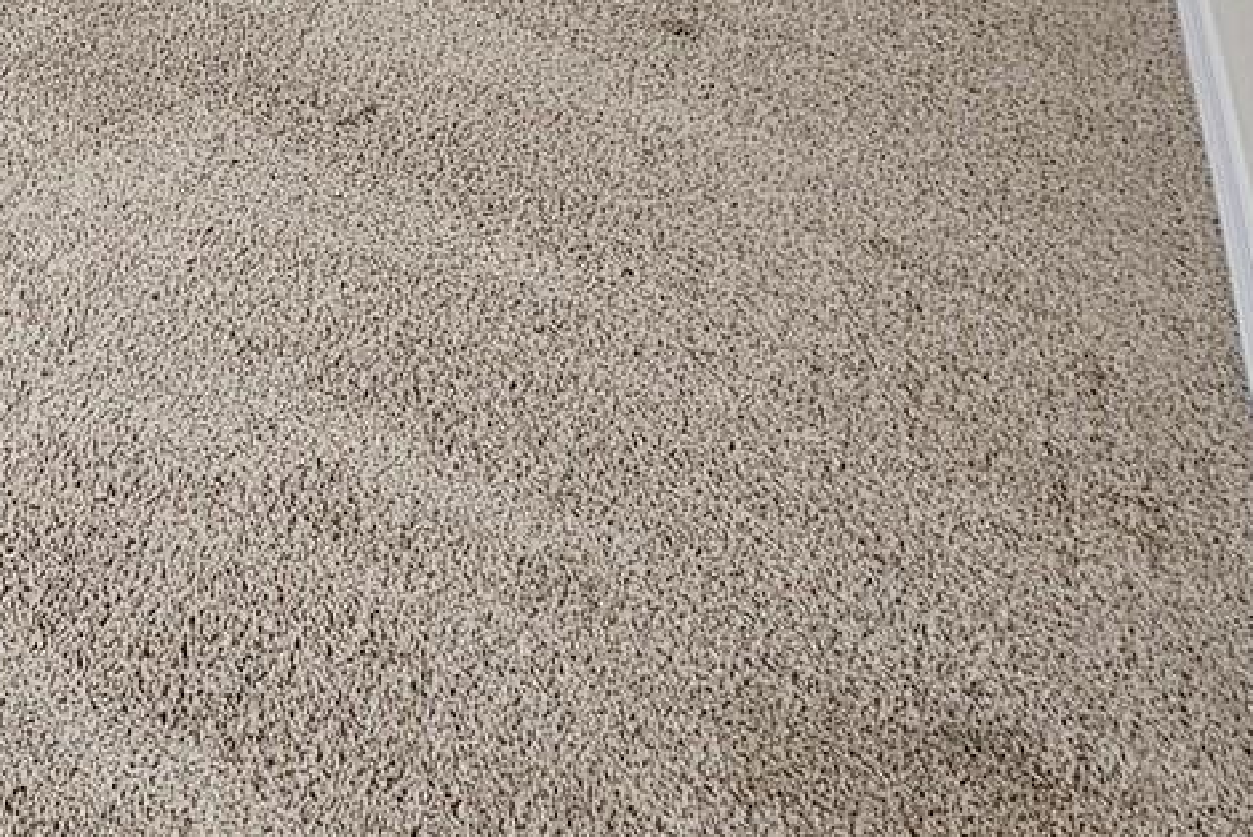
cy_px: -605
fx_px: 1602
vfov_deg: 21.3
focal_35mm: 46
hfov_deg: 36.3
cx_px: -120
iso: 80
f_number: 2.2
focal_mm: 2.2
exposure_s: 1/60
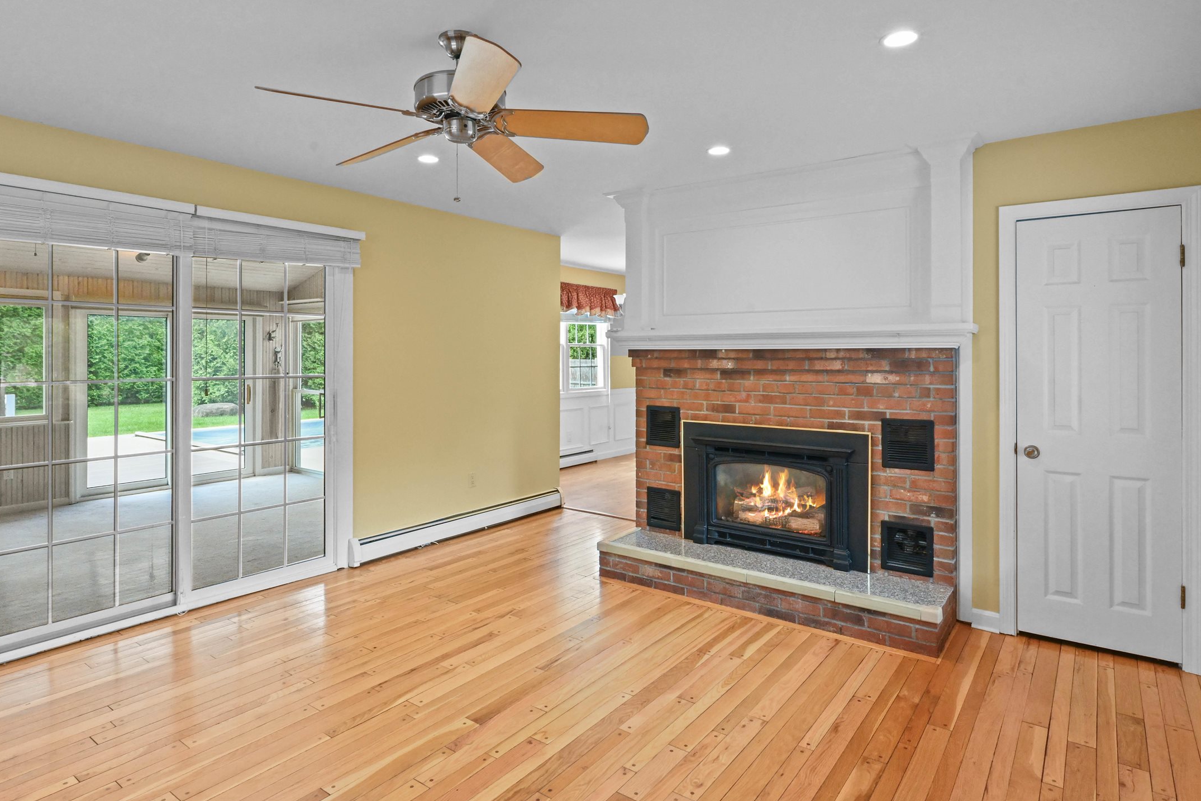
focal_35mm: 20
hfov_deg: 83.9
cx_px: 578
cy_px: 350
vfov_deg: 61.7
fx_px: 667
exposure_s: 1/10
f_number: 14
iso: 2000
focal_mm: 14
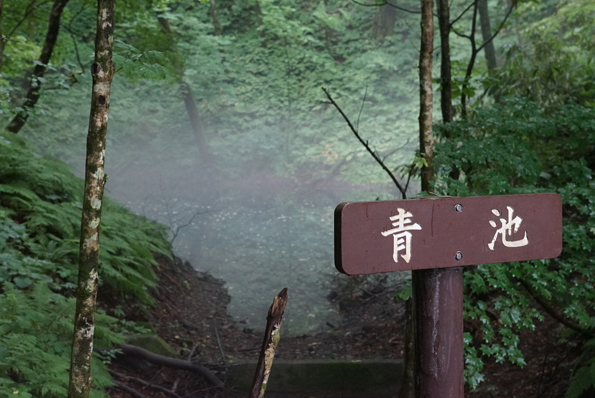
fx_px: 1042
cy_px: 199
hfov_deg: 31.9
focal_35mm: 63
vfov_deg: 21.6
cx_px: 298
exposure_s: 1/25
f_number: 8
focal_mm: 63
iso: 6400
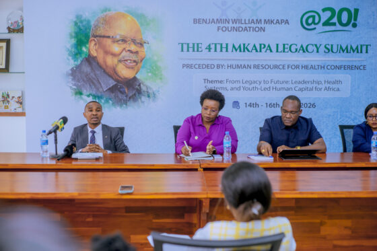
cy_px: 126
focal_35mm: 50
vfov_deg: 27.0
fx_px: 523
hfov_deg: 39.6
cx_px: 188
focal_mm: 50
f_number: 3.2
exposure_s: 1/125
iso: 640
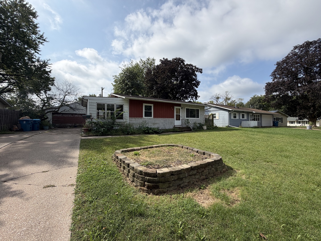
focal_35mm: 14
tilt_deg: -0.9
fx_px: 130
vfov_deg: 85.7
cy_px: 120
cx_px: 160
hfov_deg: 102.1
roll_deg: -0.6
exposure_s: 1/1068
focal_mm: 2.22
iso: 20
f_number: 2.2
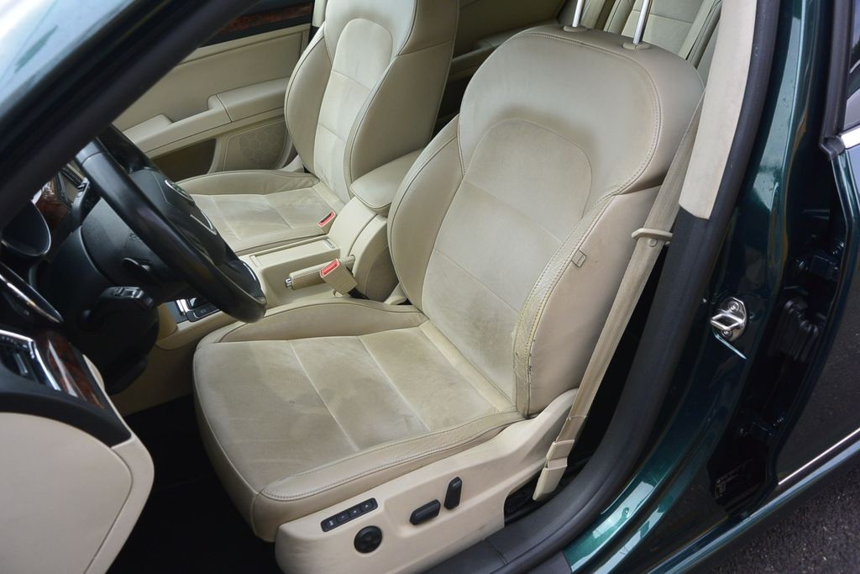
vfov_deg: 47.9
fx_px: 645
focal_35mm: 27
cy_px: 287
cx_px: 430
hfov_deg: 67.4
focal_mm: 10
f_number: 4
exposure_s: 1/320
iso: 160
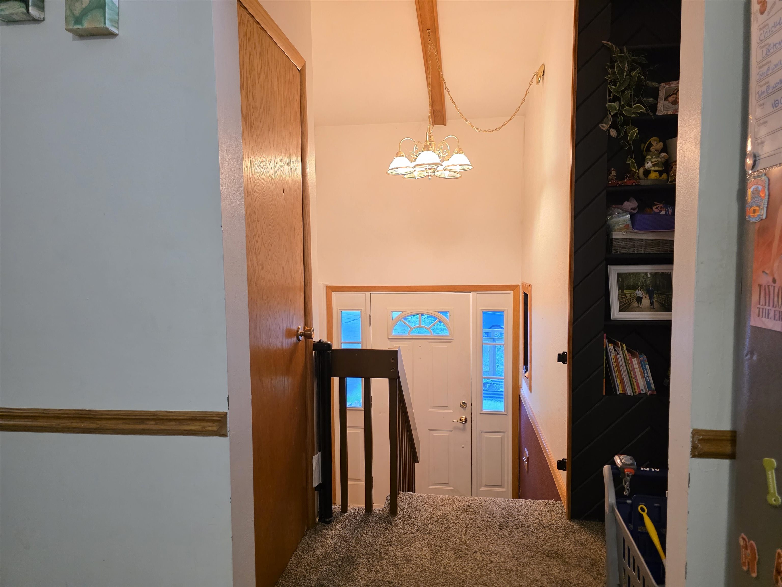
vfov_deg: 58.9
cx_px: 391
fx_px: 520
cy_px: 294
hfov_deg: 73.9
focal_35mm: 23
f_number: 1.7
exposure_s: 1/120
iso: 640
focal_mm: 6.3
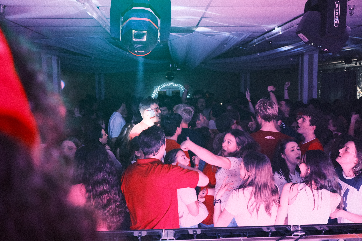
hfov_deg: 54.4
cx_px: 181
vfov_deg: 37.9
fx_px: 352
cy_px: 120
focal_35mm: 35
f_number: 2.8
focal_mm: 23
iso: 4000
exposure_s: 1/125
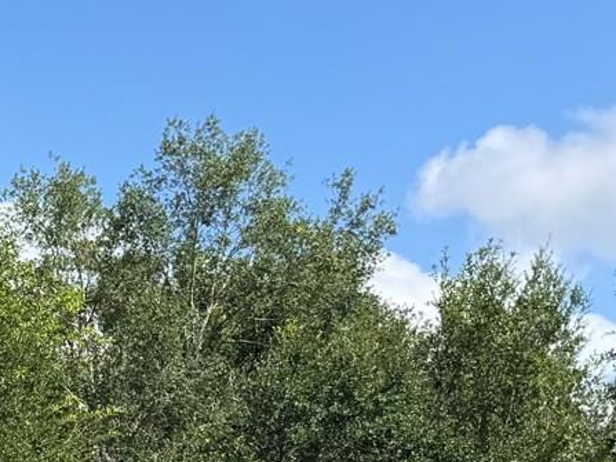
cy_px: 768
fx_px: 1957
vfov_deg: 12.5
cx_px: -719
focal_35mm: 110
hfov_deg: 14.1
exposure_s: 1/2525
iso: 80
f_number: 1.78
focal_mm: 6.76
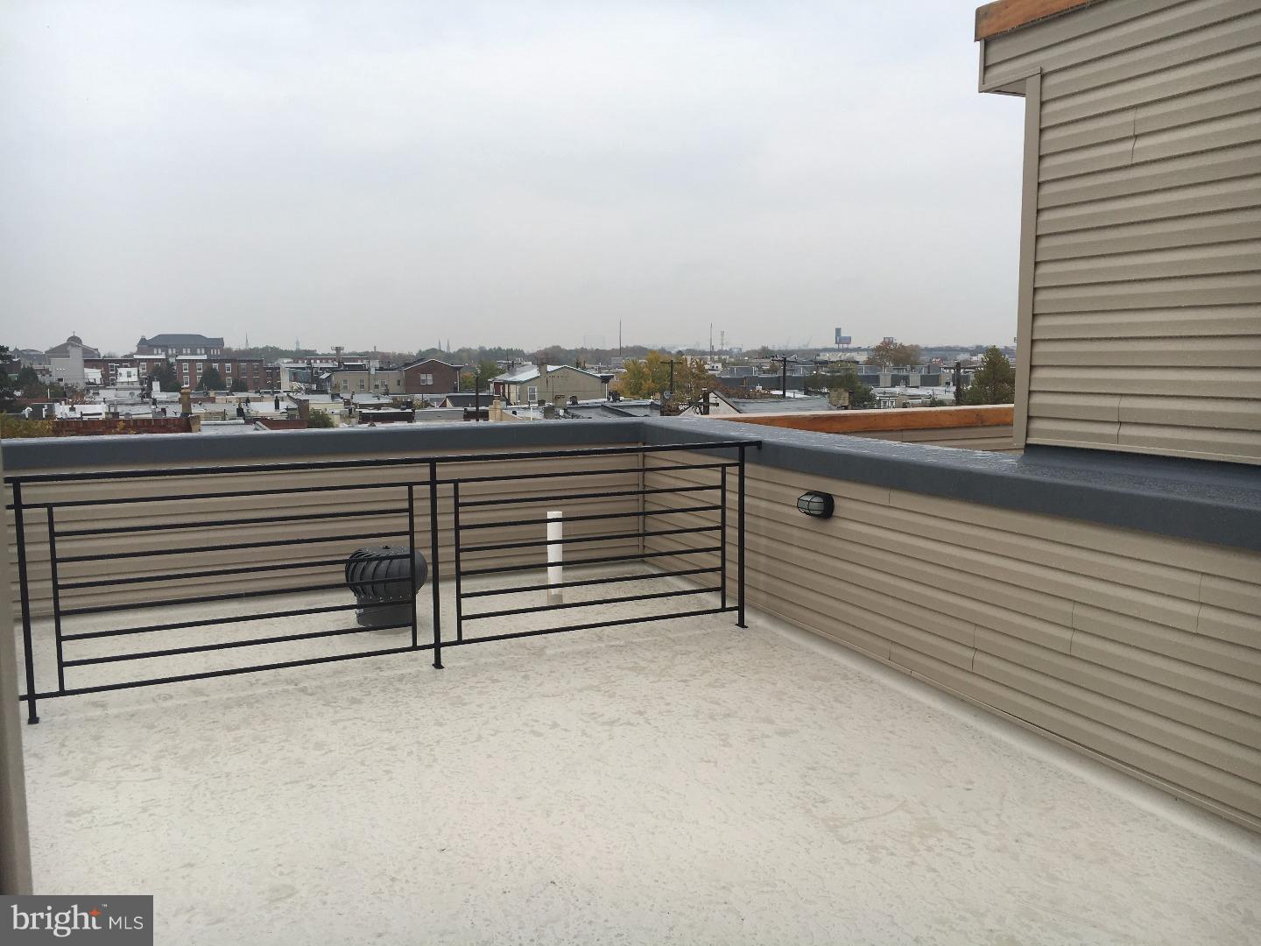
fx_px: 1056
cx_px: 630
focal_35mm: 29
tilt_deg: -5.6
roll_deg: +0.7
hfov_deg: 61.7
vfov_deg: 48.2
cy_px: 473
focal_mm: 4.15
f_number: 2.2
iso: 25
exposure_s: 1/382
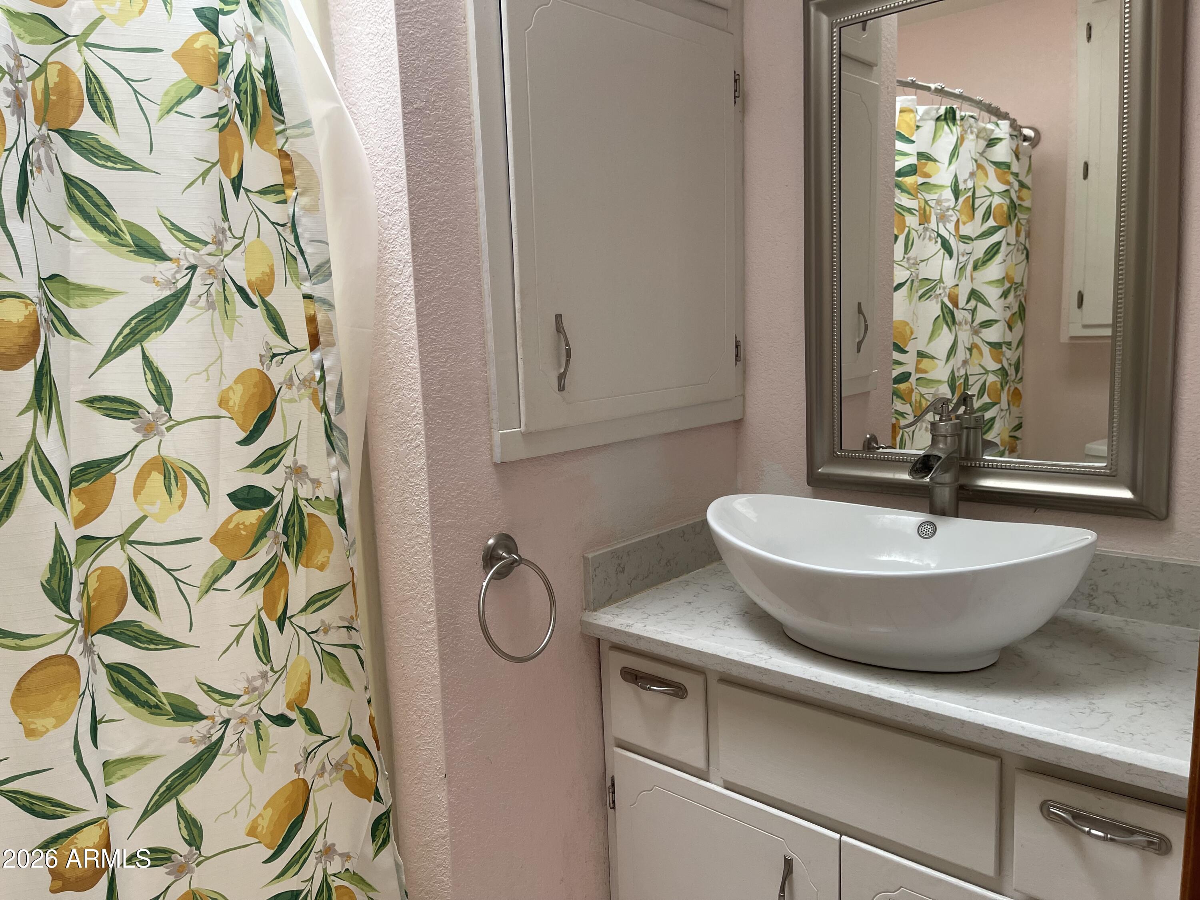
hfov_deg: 69.4
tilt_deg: -9.4
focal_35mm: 25
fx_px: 867
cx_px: 600
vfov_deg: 54.9
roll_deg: +2.6
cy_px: 450
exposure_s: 1/121
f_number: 1.6
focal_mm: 5.1
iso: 125
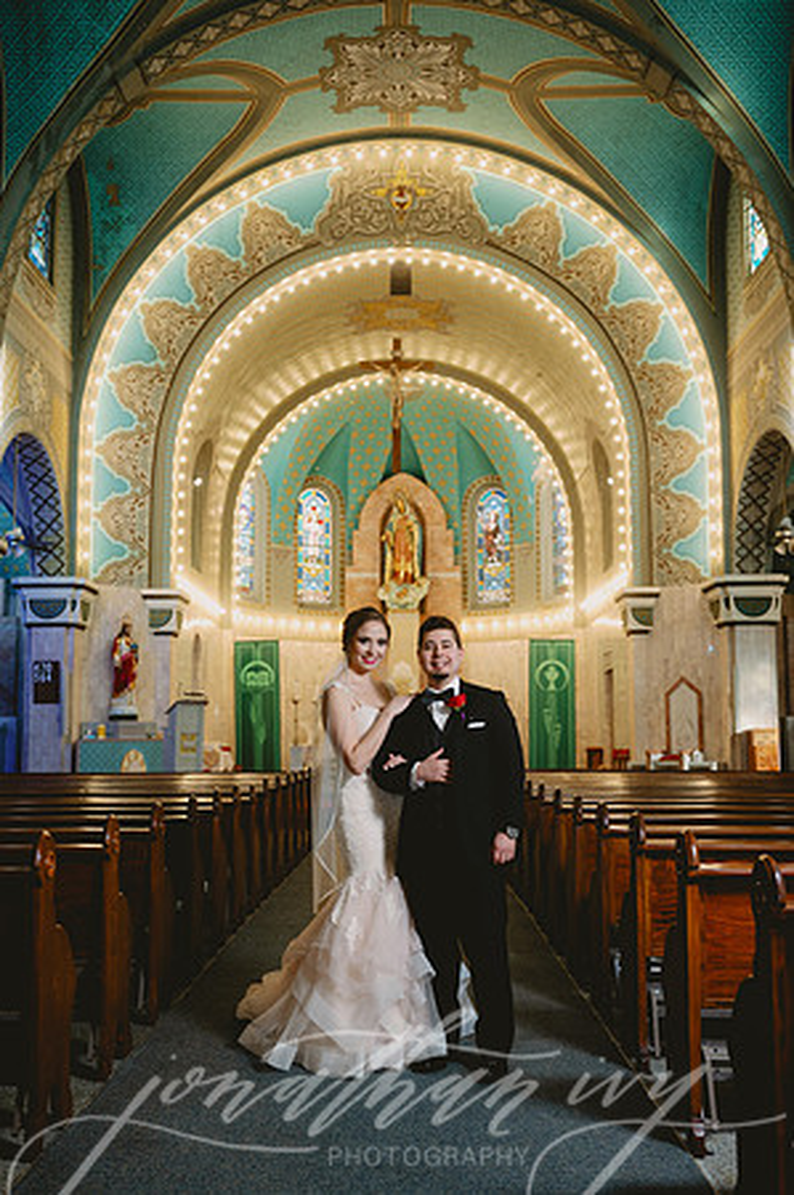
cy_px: 598
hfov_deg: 36.8
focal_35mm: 36
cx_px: 397
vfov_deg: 53.2
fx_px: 1194
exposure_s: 1/125
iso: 1000
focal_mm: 36
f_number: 4
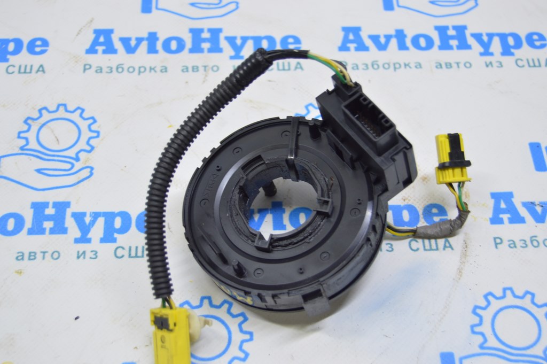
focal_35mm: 57
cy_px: 182
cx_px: 274
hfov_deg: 35.1
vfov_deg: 23.7
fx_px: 865
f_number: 5.6
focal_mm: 38
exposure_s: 1/20
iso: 400
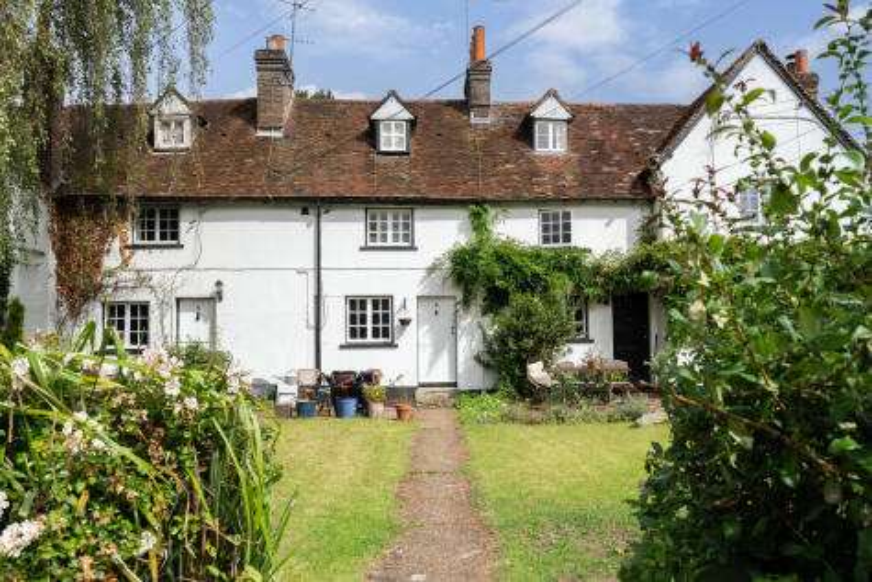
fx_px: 703
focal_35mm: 29
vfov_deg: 45.0
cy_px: 291
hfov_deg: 63.6
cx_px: 436
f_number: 7.1
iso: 1000
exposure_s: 1/3200
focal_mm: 29
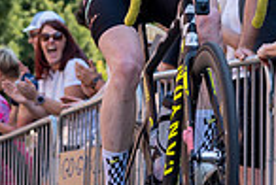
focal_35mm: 415
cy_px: -40
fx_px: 3188
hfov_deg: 5.0
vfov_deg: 3.3
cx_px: 145
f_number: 4
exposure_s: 1/800
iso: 160
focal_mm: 75
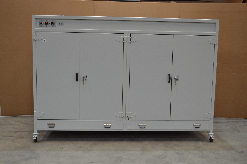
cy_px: 82
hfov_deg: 49.6
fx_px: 268
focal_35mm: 39
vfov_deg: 34.2
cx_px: 124
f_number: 4.2
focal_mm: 26
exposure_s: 1/60
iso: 560
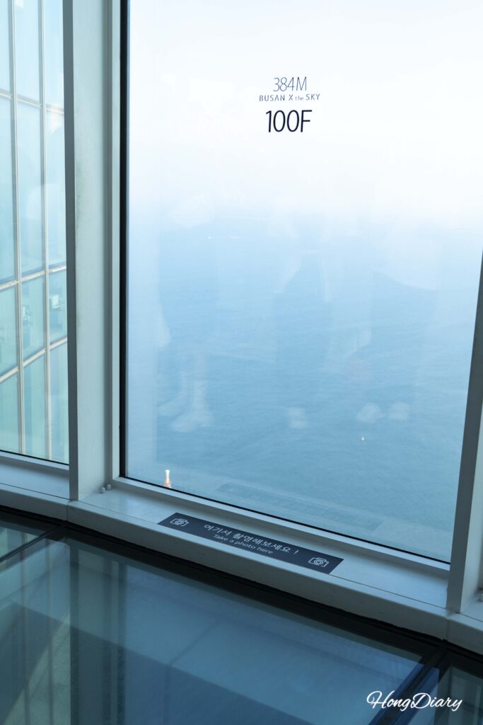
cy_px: 362
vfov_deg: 51.9
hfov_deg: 36.0
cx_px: 242
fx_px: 744
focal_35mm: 37
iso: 160
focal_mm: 37
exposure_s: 1/160
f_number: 5
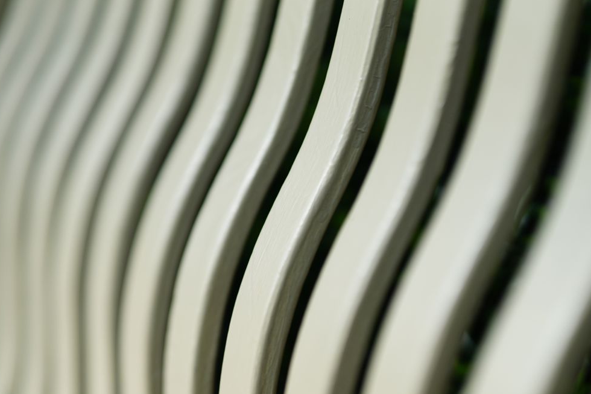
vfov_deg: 12.3
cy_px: 234
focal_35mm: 111
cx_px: 291
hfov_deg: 18.4
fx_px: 1822
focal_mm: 85
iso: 200
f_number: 1.4
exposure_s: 1/8000
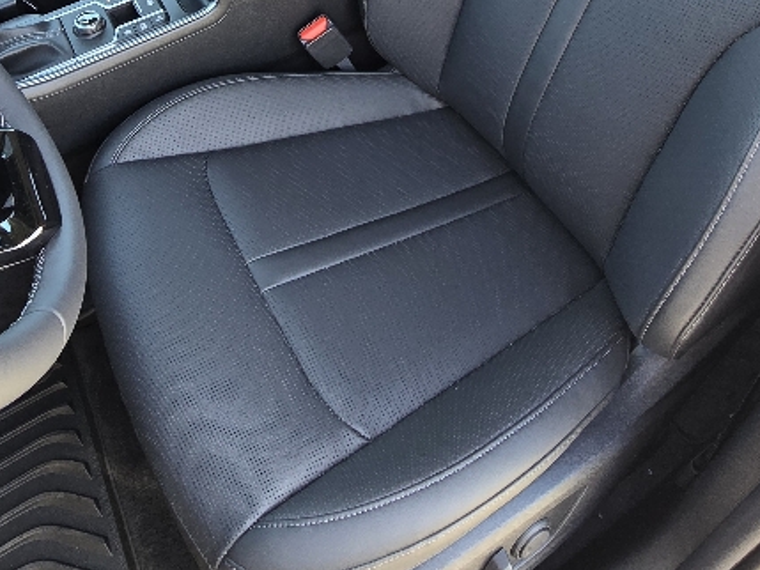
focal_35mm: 31
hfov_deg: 58.0
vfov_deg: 37.6
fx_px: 681
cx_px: 315
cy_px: -64
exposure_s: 1/60.2
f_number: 2.2
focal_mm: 2.2
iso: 100
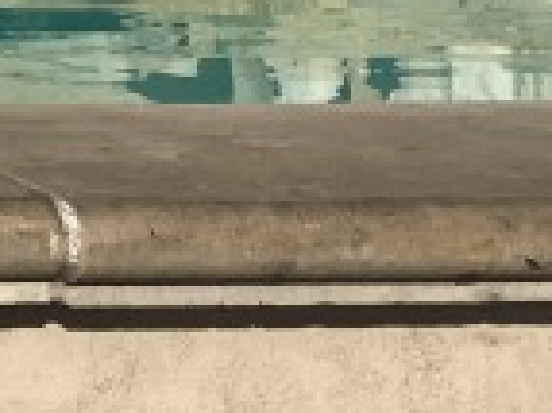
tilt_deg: +8.5
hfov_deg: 8.7
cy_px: -714
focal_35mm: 208
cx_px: -780
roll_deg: -0.7
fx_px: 3314
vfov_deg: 6.6
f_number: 2.2
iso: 25
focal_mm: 4.15
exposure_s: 1/2747
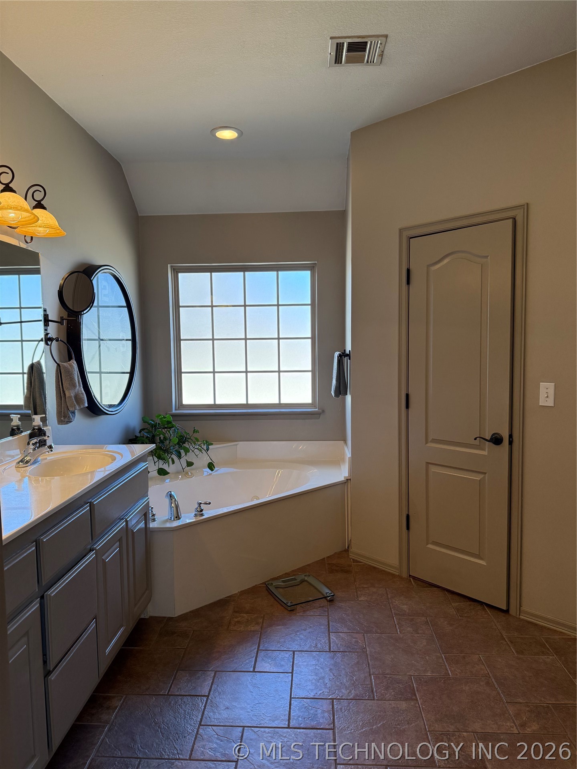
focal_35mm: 24
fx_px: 533
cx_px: 288
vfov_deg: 71.6
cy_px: 384
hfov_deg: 56.8
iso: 200
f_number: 1.78
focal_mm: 6.76
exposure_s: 1/234
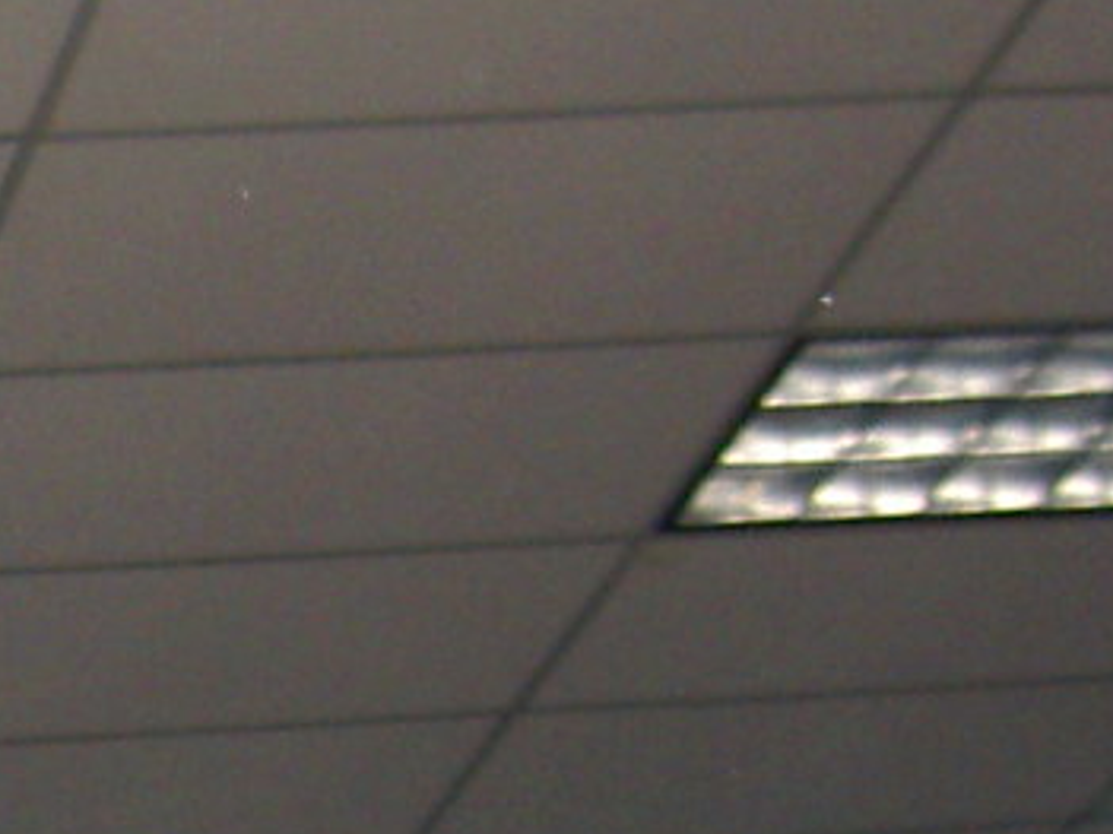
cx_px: -989
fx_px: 4982
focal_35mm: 155
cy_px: 1002
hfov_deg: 11.6
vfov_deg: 9.4
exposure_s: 1/60
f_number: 2.8
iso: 200
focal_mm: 5.6
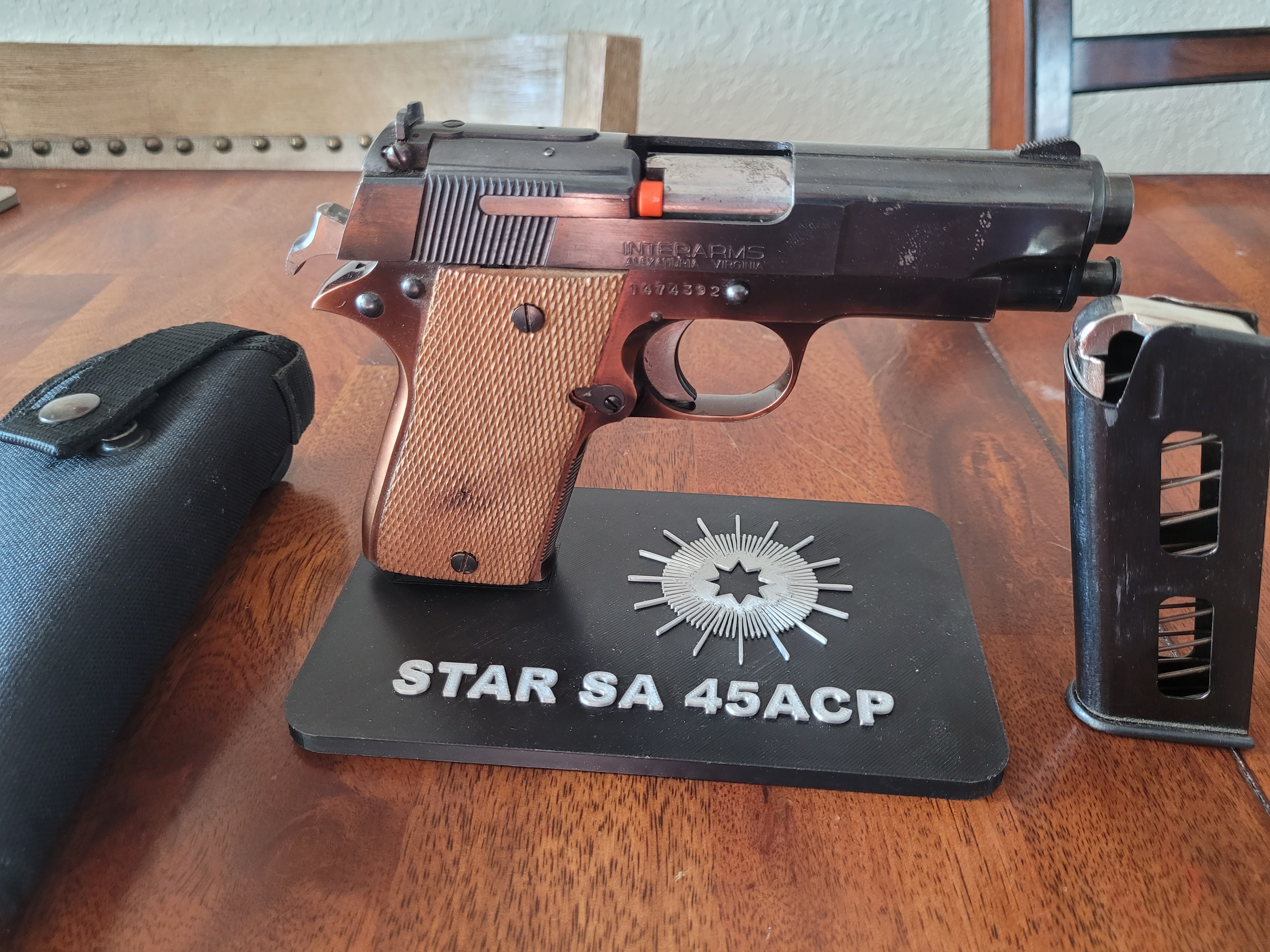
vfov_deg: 53.1
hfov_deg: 67.3
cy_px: 476
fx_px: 954
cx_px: 635
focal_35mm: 26
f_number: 1.8
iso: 320
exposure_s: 1/40
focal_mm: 5.4
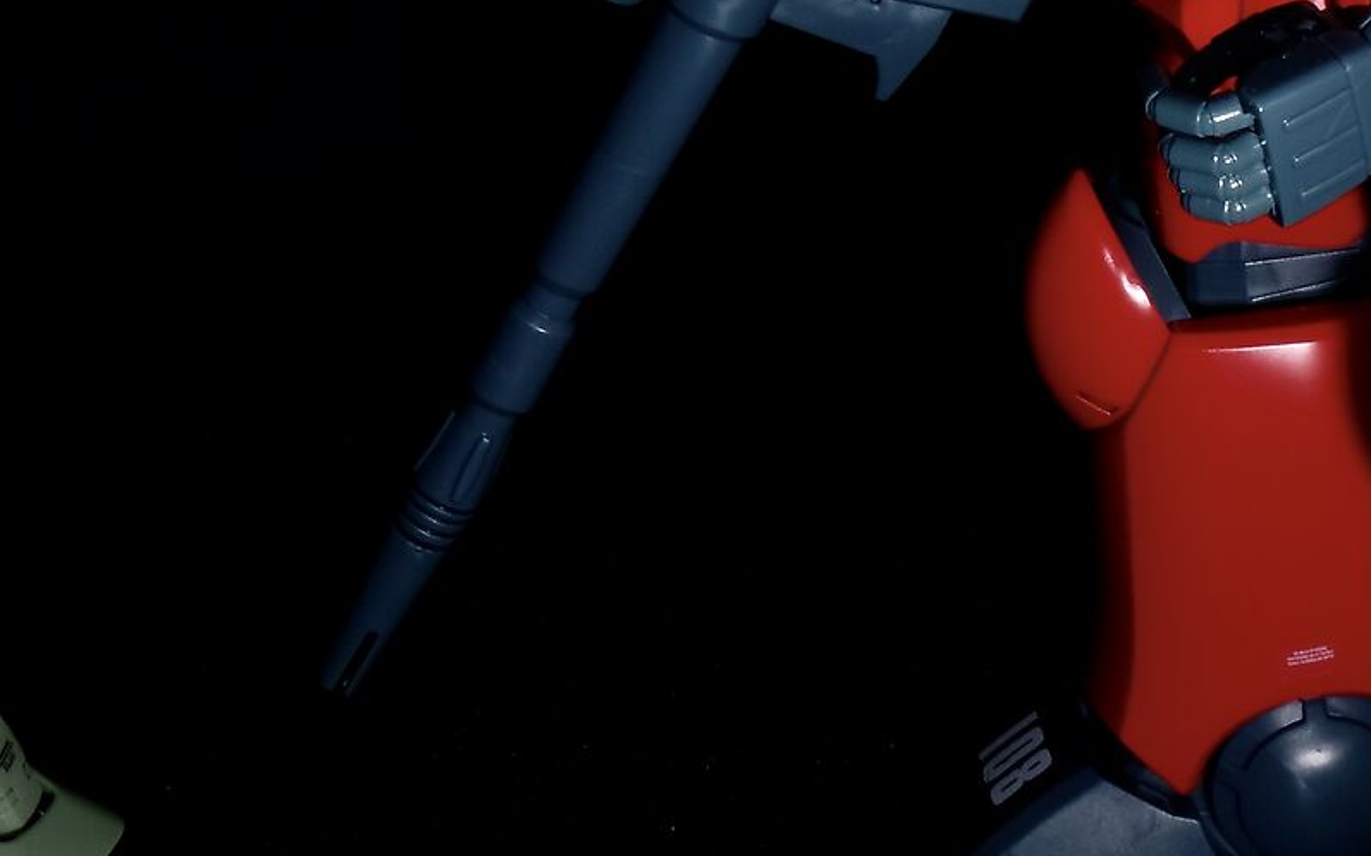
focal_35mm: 224
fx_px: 8369
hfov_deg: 9.4
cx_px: 509
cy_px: -10
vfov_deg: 5.8
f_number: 22
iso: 200
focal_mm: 48.4
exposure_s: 1/180
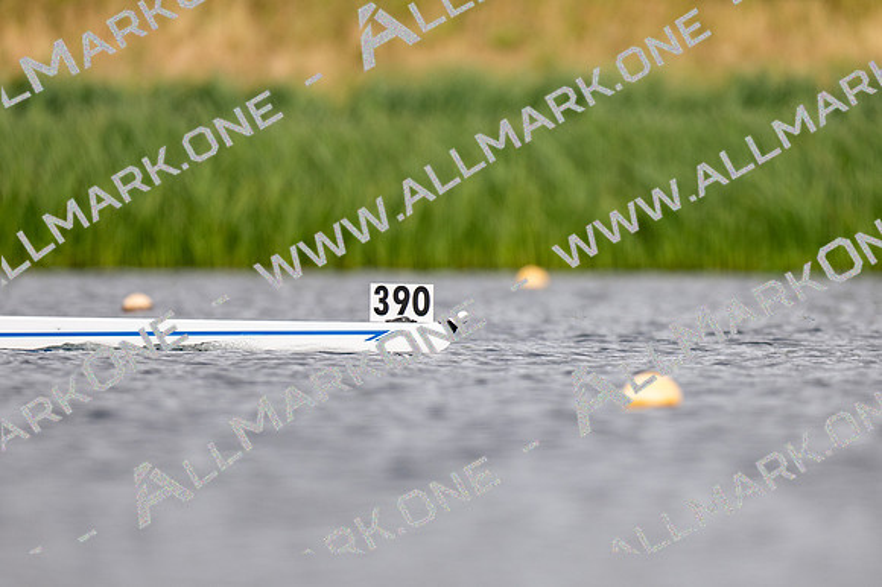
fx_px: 22037
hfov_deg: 2.3
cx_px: 441
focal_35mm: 900
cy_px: 294
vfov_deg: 1.5
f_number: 4
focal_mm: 600
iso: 220
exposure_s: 1/2500
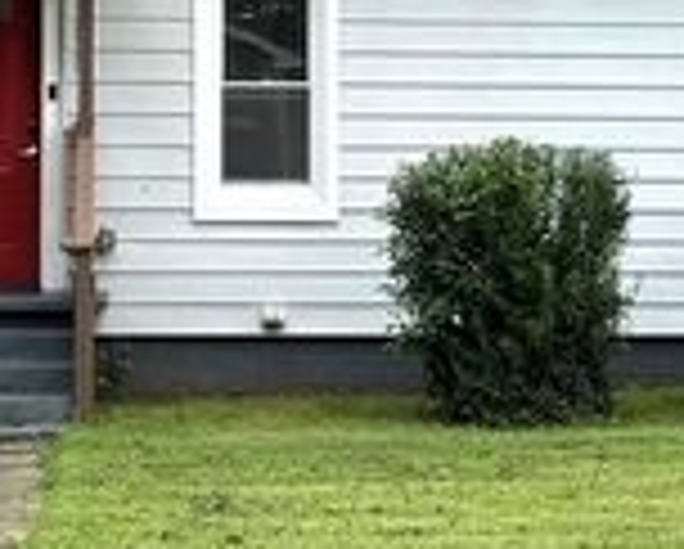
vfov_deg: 10.0
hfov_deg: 12.5
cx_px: 396
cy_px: 187
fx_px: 3122
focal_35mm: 154
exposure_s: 1/615
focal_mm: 6.86
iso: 64
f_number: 1.78
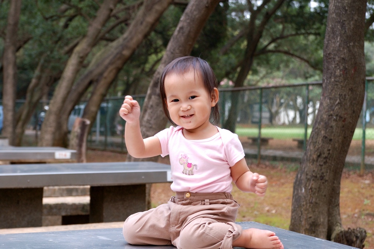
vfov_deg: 18.2
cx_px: 187
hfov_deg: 27.0
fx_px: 779
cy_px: 124
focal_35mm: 75
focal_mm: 50
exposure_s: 1/250
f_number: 5
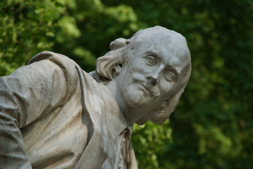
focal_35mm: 300
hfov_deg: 6.9
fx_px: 2111
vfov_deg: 4.6
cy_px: 84
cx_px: 126
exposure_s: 1/320
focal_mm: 200
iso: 125
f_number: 6.3
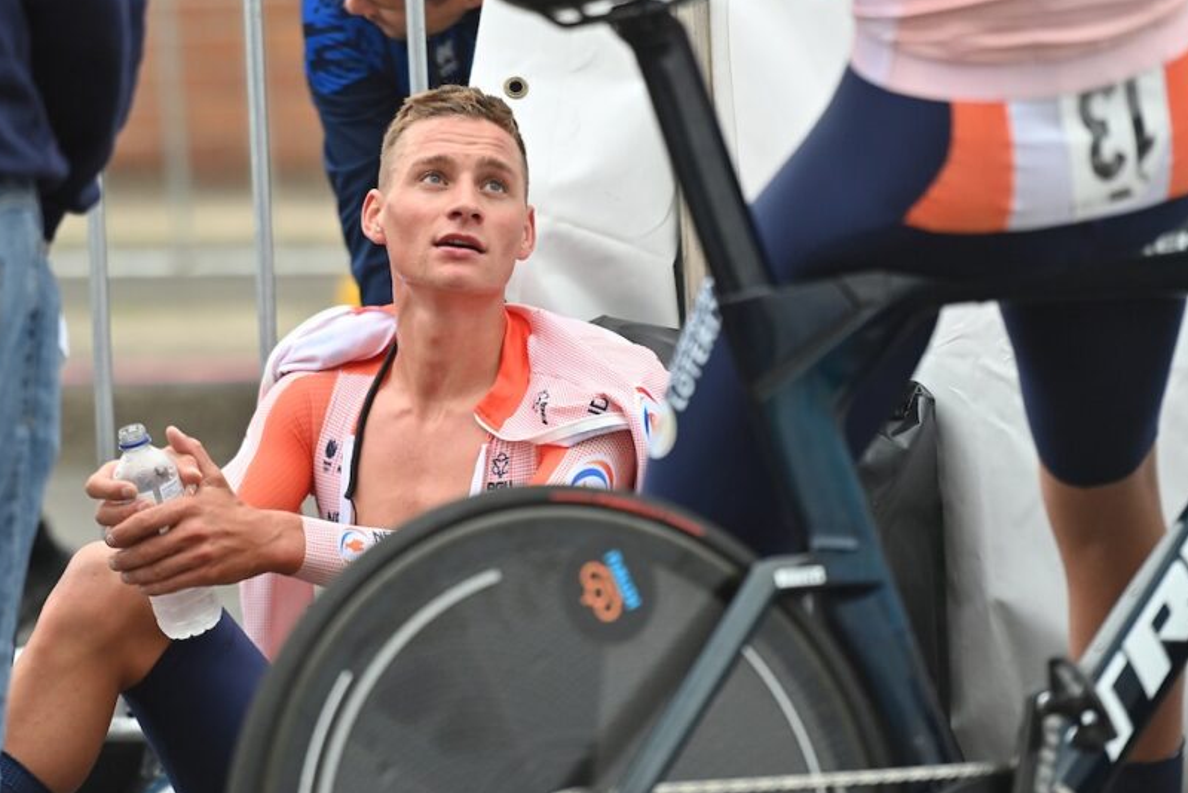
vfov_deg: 5.4
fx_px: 8451
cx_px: 462
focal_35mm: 256
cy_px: 402
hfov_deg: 8.0
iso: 1600
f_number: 2.8
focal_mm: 200
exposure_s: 1/1000
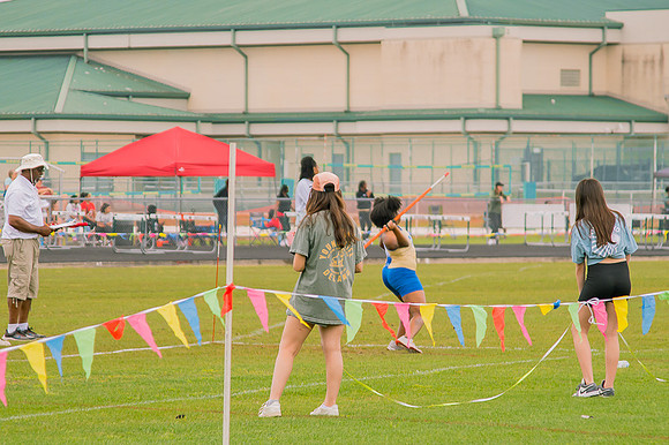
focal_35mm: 255
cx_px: 379
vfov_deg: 5.4
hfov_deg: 8.1
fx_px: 4731
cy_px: 235
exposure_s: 1/200
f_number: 4
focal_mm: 120
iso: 200
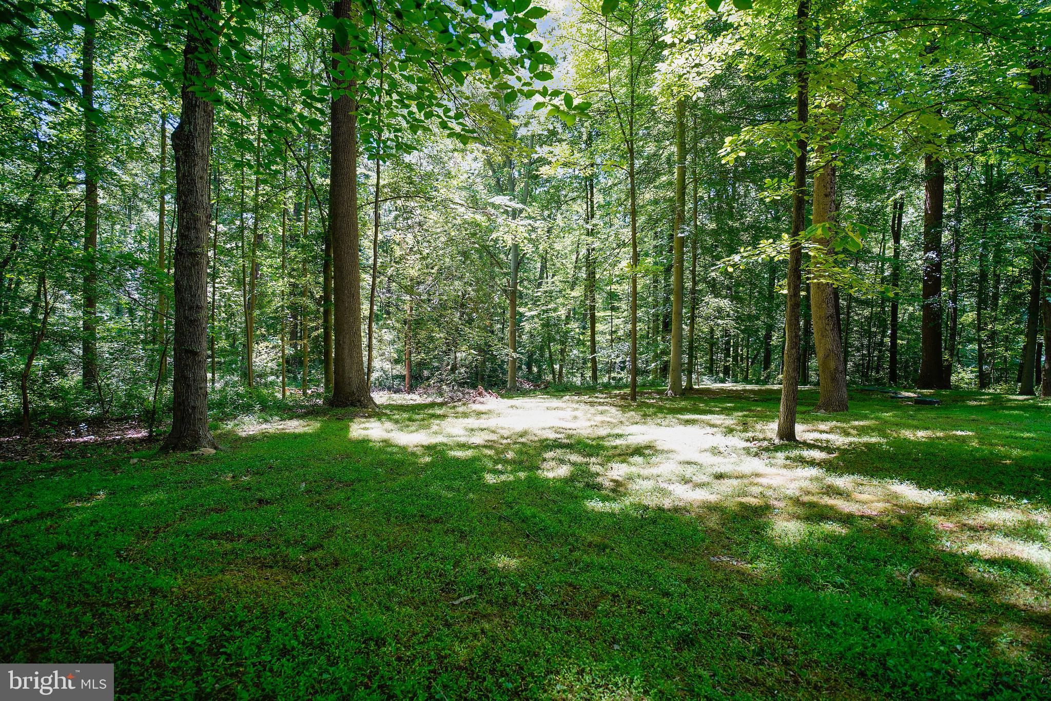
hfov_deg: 96.7
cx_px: 526
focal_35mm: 16
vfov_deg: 73.8
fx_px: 467
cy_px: 350
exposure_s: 1/200
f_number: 4
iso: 320
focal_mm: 16
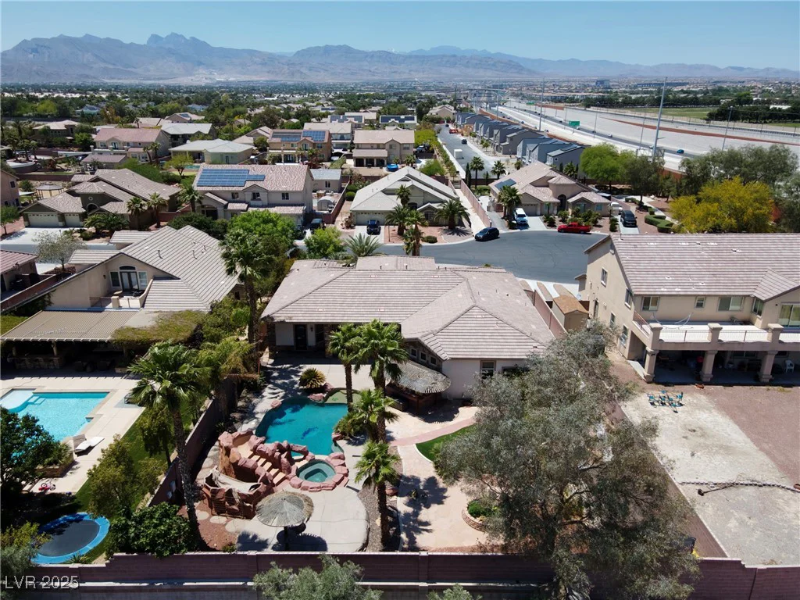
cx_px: 400
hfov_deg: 71.6
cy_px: 300
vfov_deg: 56.8
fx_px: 555
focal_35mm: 24
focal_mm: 4.5
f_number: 2.8
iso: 100
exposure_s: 1/725
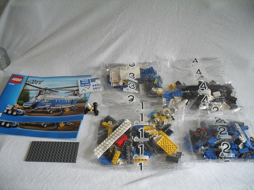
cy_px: 95
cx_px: 127
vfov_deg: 40.7
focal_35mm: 35
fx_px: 257
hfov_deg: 52.6
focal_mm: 6.3
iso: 200
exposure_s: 1/3
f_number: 3.2
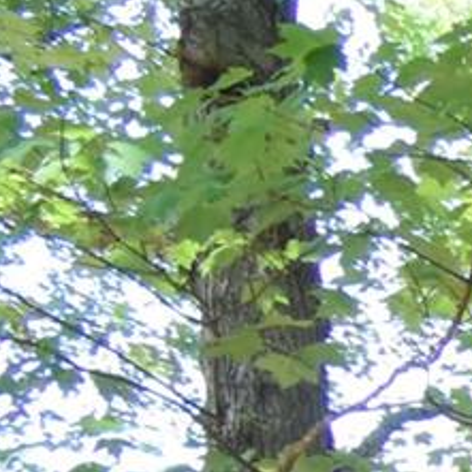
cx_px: 1768
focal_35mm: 118
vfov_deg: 12.1
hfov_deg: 8.7
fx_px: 1820
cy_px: 1112
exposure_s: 1/200
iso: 800
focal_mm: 10
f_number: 4.5
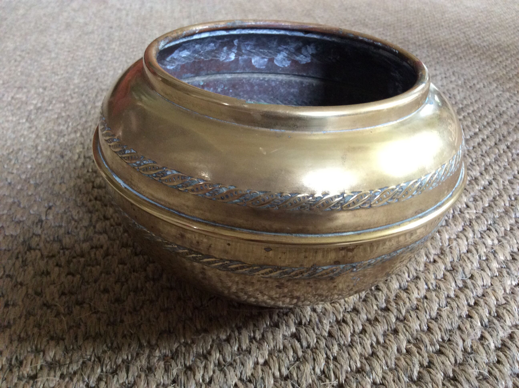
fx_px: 479
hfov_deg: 56.9
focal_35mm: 32
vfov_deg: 44.1
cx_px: 260
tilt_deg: -32.5
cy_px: 194
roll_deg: -3.4
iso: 160
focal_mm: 3.3
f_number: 2.4
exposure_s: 1/25
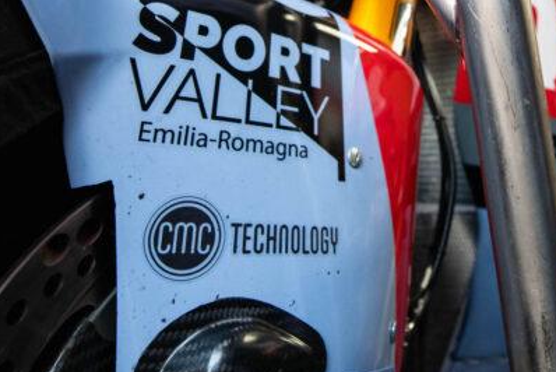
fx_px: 556
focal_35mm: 36
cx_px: 353
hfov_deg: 52.4
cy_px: 29
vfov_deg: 34.6
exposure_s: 1/200
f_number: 4
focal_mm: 14
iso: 2000
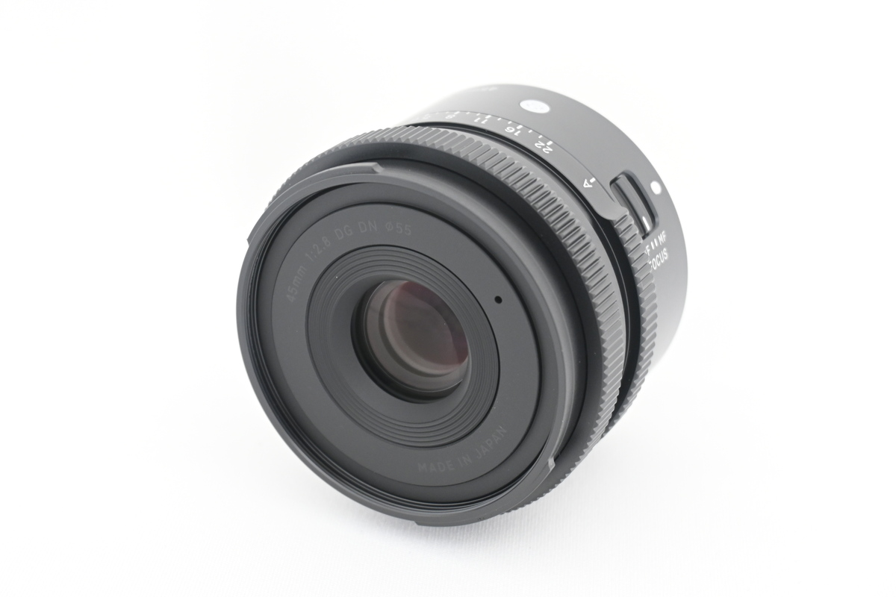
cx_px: 448
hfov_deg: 31.2
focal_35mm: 64
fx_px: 1605
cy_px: 298
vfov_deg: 21.1
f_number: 6
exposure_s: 1/15
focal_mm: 43
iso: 1000
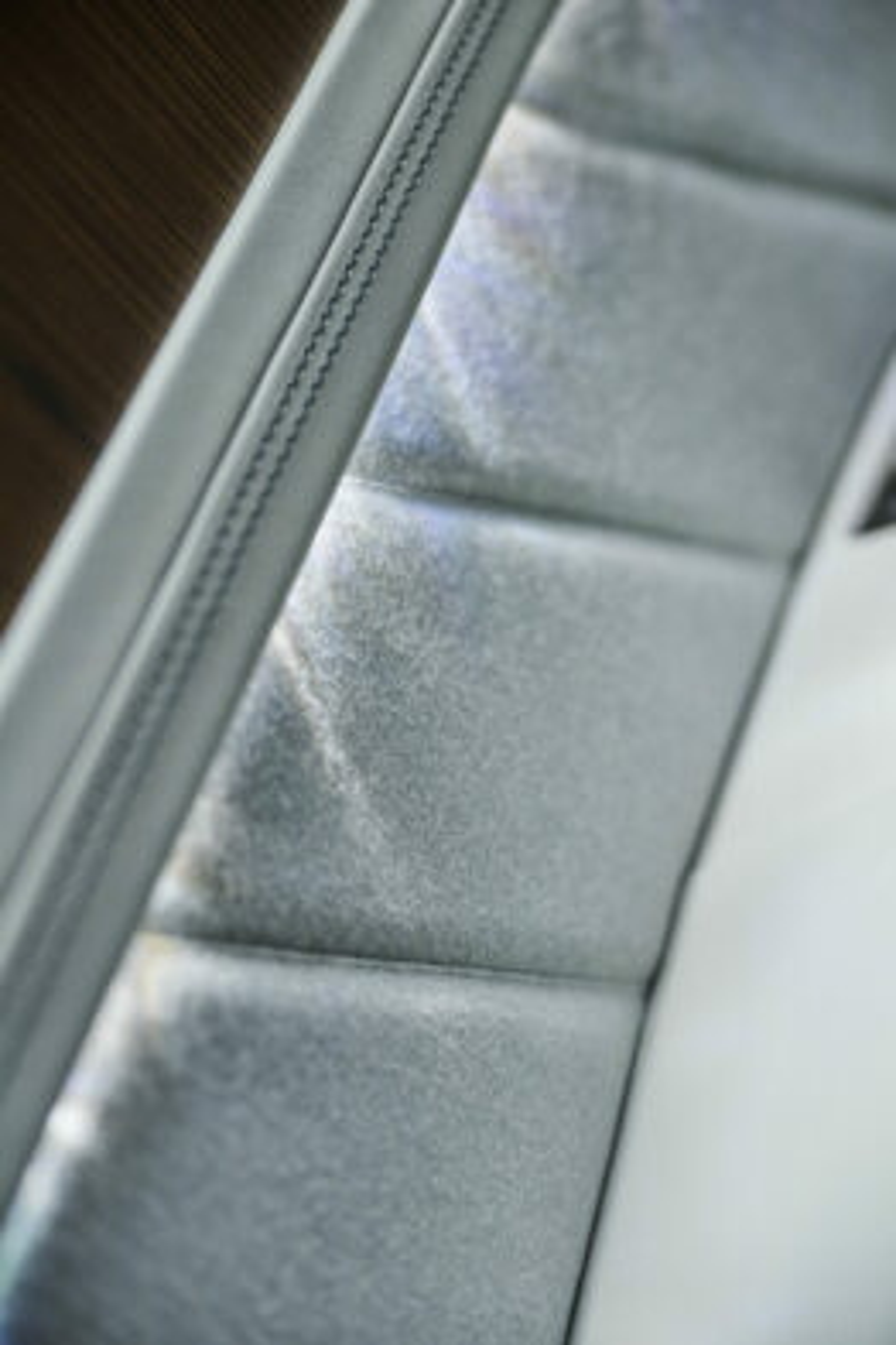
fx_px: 2576
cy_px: 672
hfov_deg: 19.7
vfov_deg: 29.2
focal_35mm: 69
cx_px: 448
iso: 1250
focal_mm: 69
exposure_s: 1/160
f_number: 4
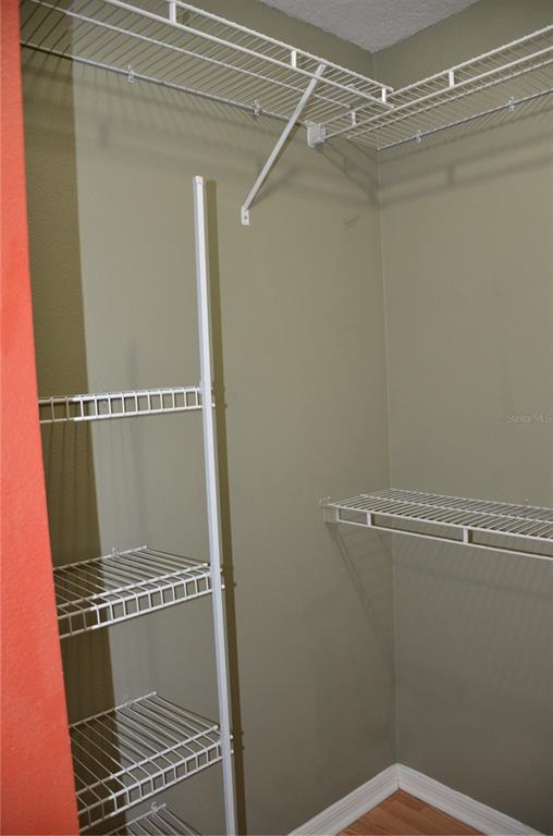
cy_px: 418
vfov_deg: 67.5
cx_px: 276
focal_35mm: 27
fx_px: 625
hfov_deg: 47.7
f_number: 3.5
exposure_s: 1/60
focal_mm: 18
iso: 800
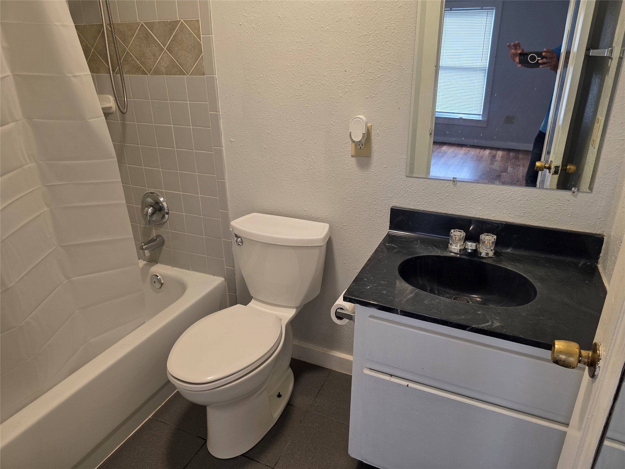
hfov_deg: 73.9
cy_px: 234
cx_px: 312
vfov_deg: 58.9
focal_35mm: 23
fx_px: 415
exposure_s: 1/120
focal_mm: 6.3
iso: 160
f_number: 1.7
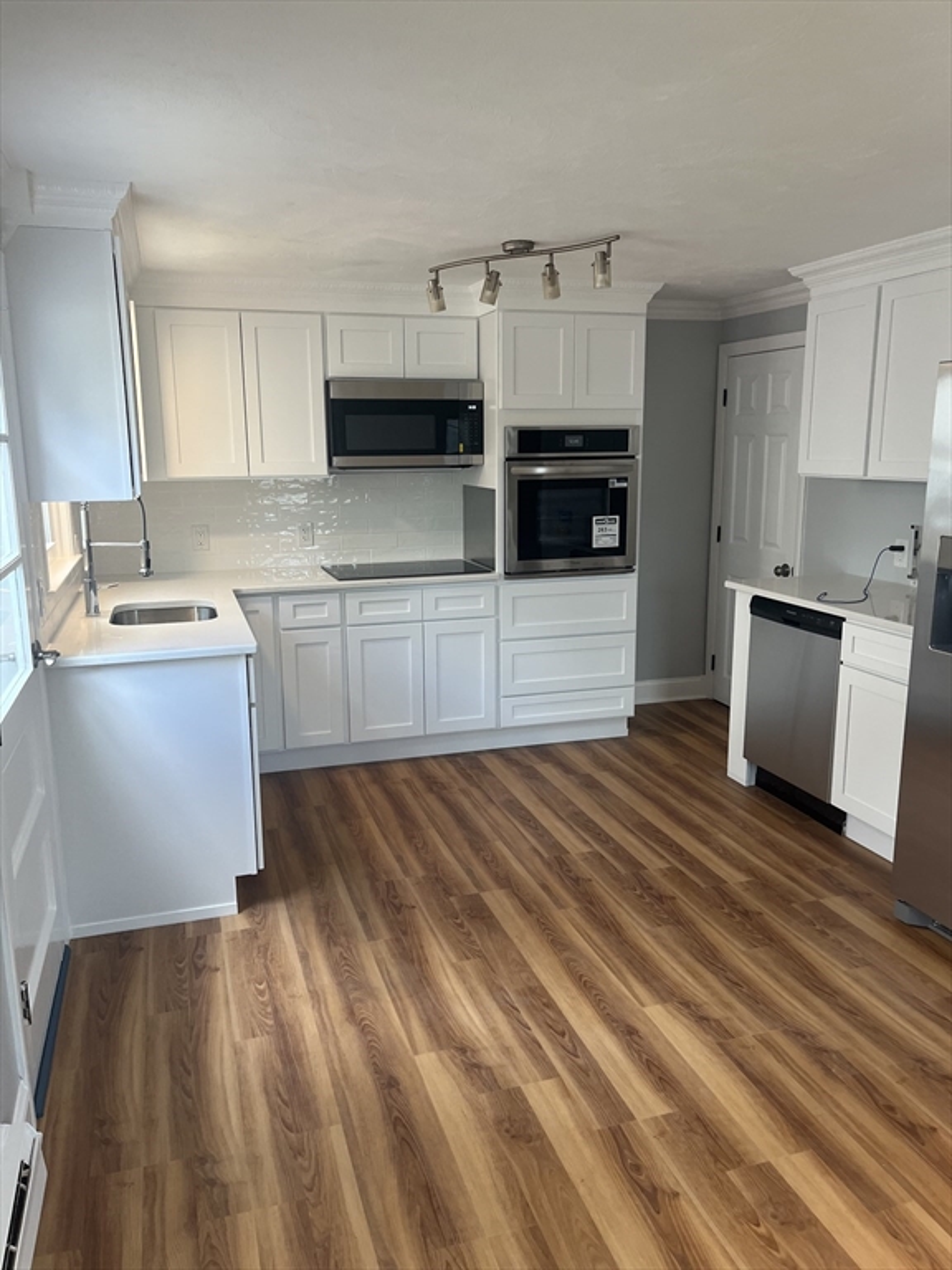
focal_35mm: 26
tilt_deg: -10.3
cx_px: 476
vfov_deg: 67.3
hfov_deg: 53.1
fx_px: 953
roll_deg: +1.4
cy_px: 635
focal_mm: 5.1
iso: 125
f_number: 1.6
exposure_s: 1/120
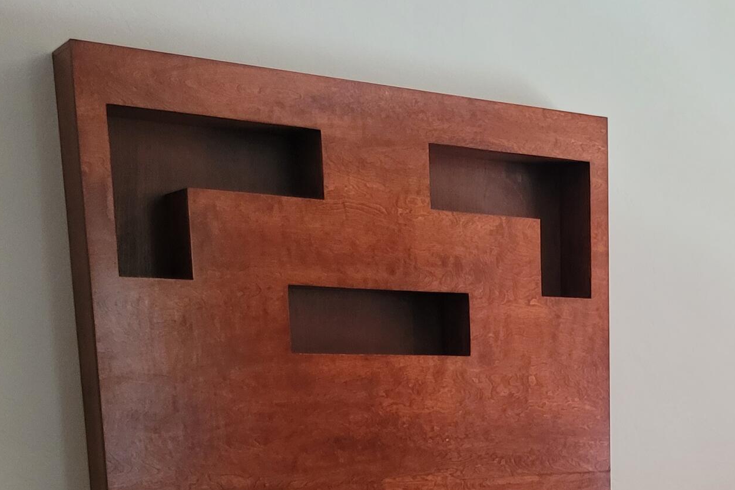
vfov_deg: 19.5
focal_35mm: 65
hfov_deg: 29.2
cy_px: 614
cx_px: 708
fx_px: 1327
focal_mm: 5.4
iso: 320
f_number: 1.8
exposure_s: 1/50
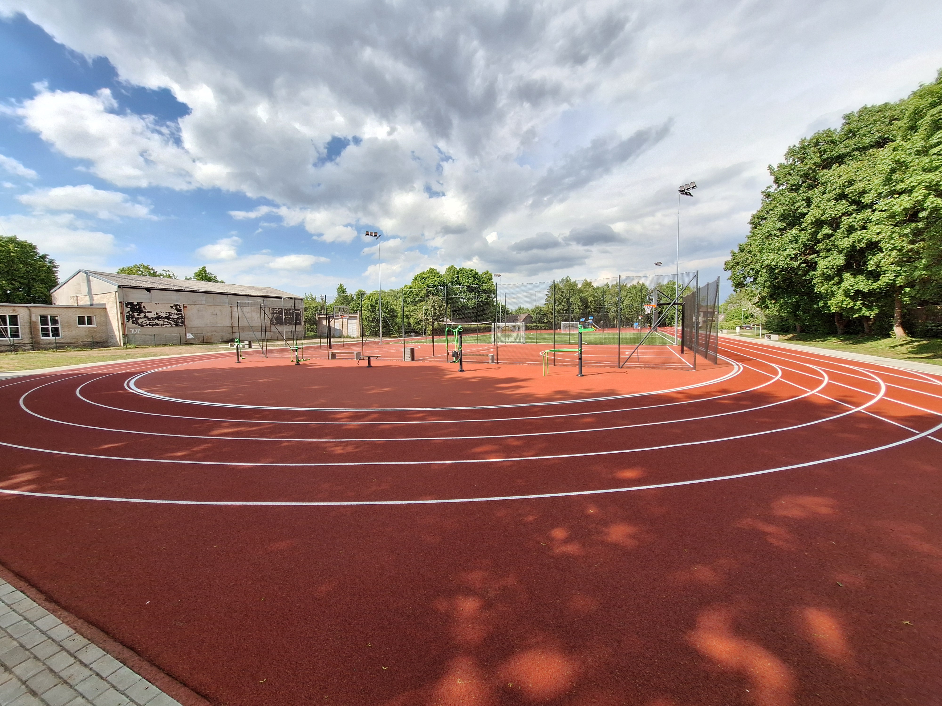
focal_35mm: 13
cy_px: 353
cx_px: 471
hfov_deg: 106.2
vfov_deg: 89.9
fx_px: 354
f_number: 2.2
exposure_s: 1/1481
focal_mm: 1.74
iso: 40
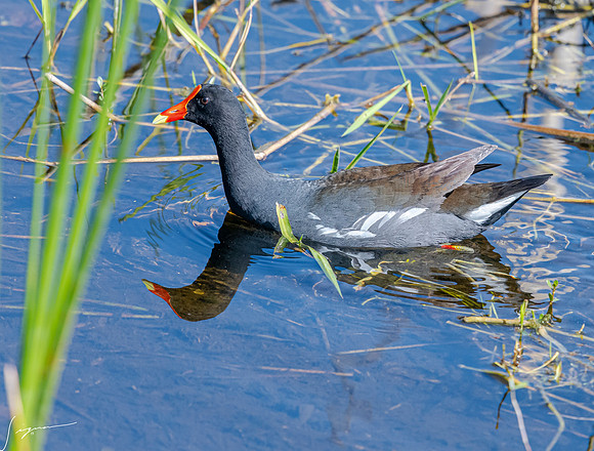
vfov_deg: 1.9
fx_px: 13906
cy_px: 138
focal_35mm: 807
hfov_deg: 2.4
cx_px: 421
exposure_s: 1/1600
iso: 1000
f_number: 5.6
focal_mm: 420
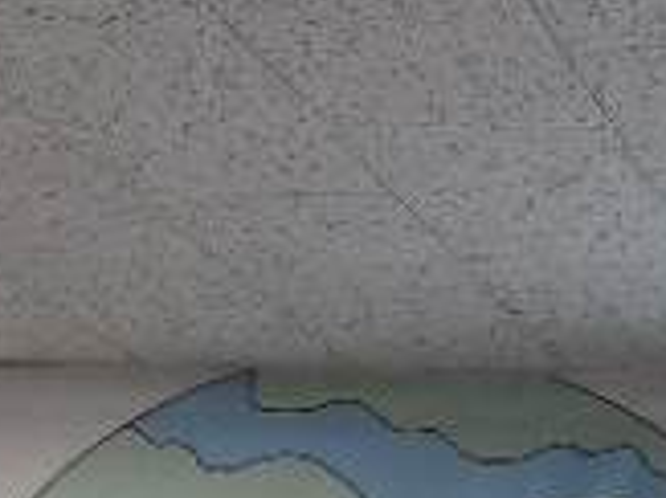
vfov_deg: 7.7
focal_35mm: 181
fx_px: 3480
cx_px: 1046
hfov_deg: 10.5
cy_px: 1102
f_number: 1.8
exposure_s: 1/120
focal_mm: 5.4
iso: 80
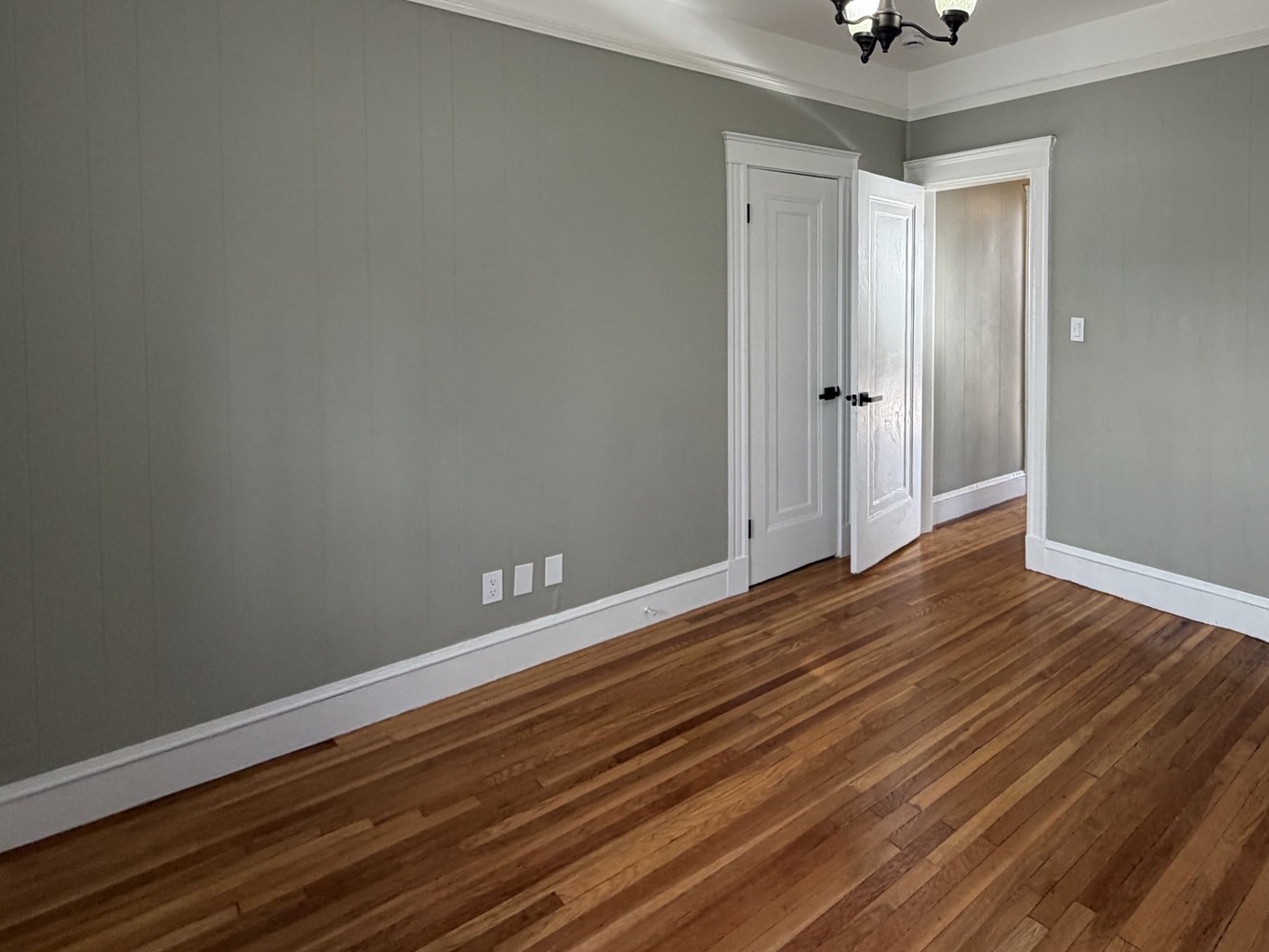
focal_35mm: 21
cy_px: 307
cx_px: 873
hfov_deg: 75.8
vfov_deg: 61.7
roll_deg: -0.3
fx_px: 770
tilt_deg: -2.4
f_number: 2.2
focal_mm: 2.22
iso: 160
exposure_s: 1/120
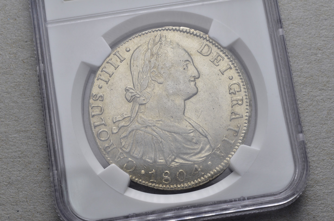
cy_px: 110
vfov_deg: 16.5
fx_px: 764
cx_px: 167
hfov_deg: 24.7
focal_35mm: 82
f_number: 14
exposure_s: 1/250
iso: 400
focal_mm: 55
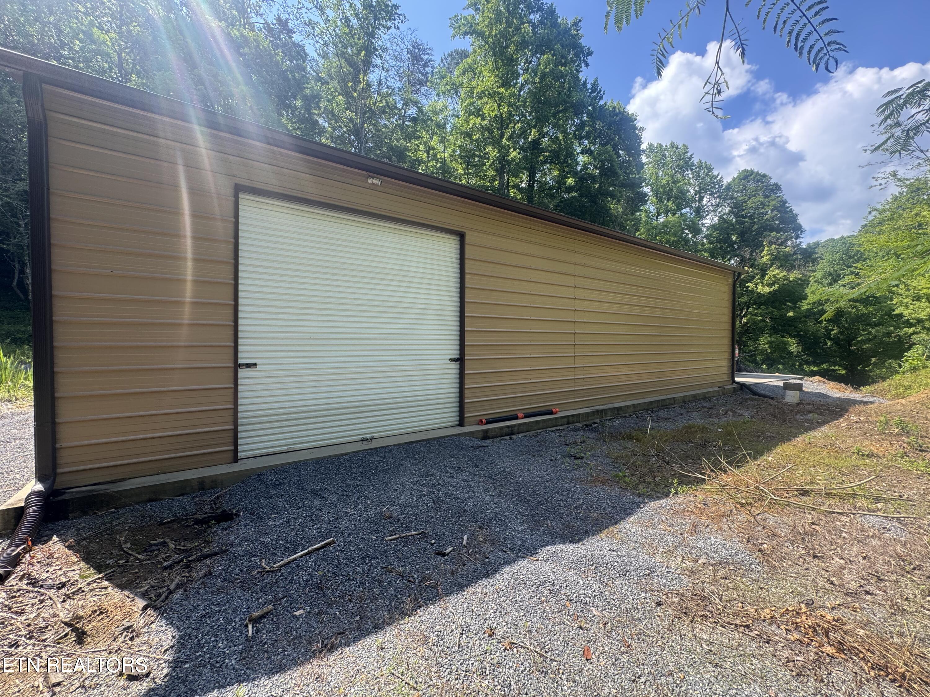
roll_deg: -0.4
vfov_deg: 85.7
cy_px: 348
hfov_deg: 102.1
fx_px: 376
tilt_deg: -1.6
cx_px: 465
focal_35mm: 14
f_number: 2.2
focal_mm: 2.22
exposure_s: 1/279
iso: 40
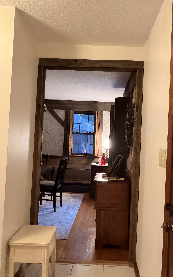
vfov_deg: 59.7
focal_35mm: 32
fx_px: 241
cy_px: 138
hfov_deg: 39.3
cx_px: 100
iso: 640
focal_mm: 2.71
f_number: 1.9
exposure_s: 1/24
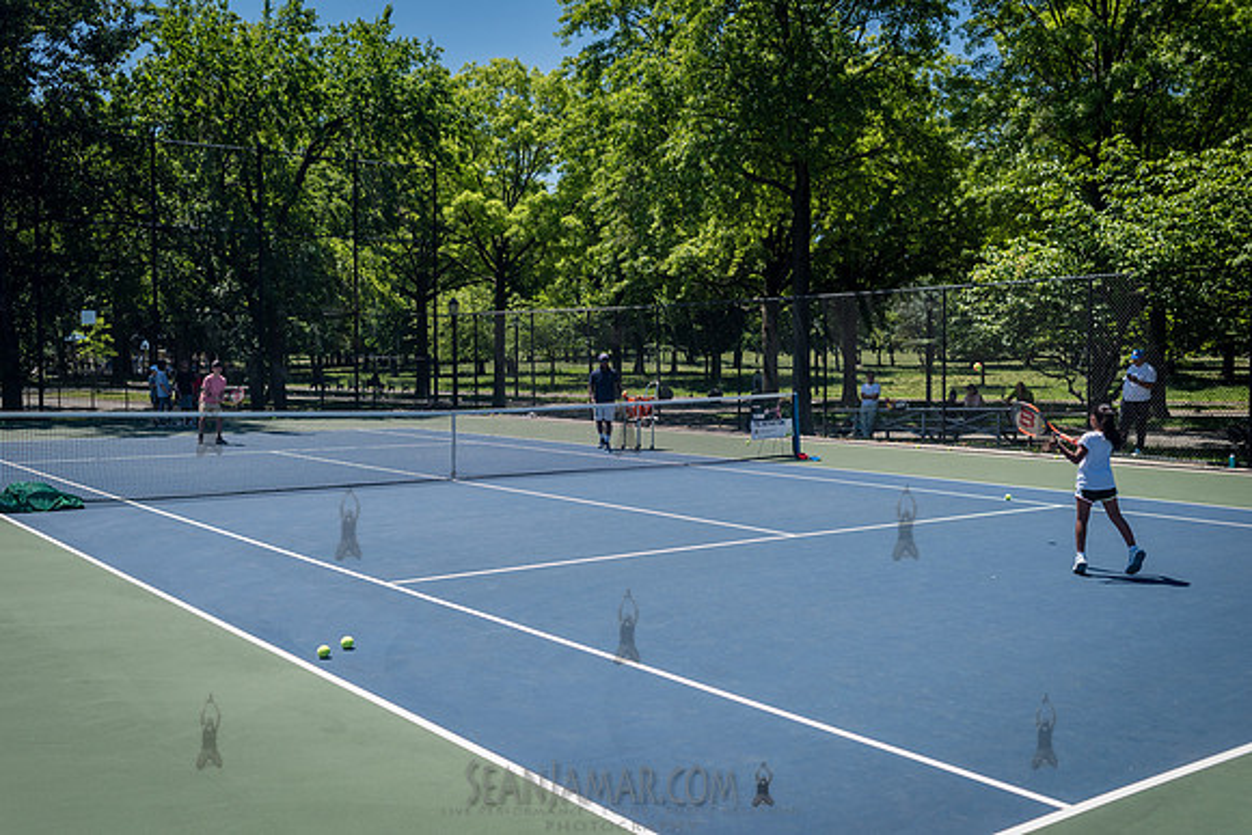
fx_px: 1219
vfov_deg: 37.8
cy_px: 418
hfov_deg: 54.4
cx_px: 626
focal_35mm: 35
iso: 200
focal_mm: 35
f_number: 4
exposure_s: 1/2500
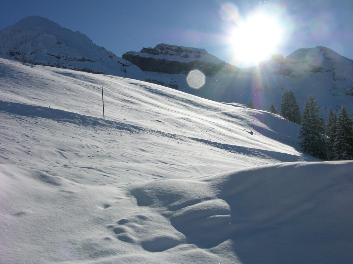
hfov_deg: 52.6
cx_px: 176
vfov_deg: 40.7
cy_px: 132
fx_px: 357
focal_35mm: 35
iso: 50
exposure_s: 1/480
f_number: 8
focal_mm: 8.9
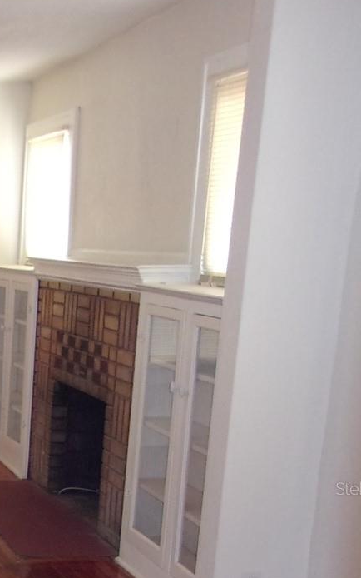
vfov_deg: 30.1
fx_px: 1039
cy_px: 488
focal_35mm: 66
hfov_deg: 16.9
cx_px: -251
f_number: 3
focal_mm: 4.9
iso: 200
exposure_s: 1/34
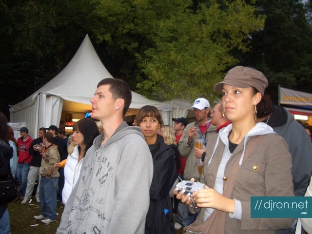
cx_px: 156
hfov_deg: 52.6
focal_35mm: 35
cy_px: 117
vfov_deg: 40.7
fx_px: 315
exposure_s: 1/60
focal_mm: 5.8
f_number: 2.6
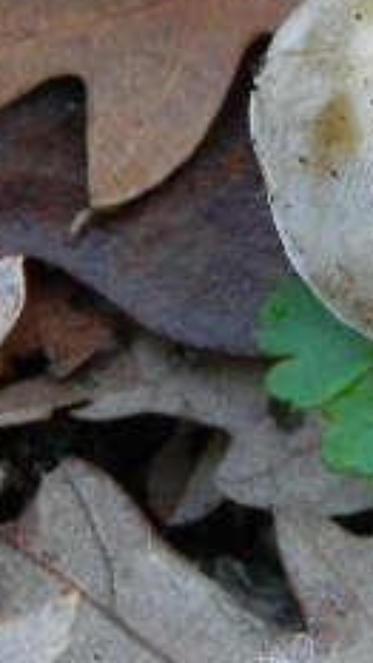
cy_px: 265
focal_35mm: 311
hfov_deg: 3.9
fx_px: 5470
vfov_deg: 6.9
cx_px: 436
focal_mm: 15.1
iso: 282
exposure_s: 1/30
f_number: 4.5
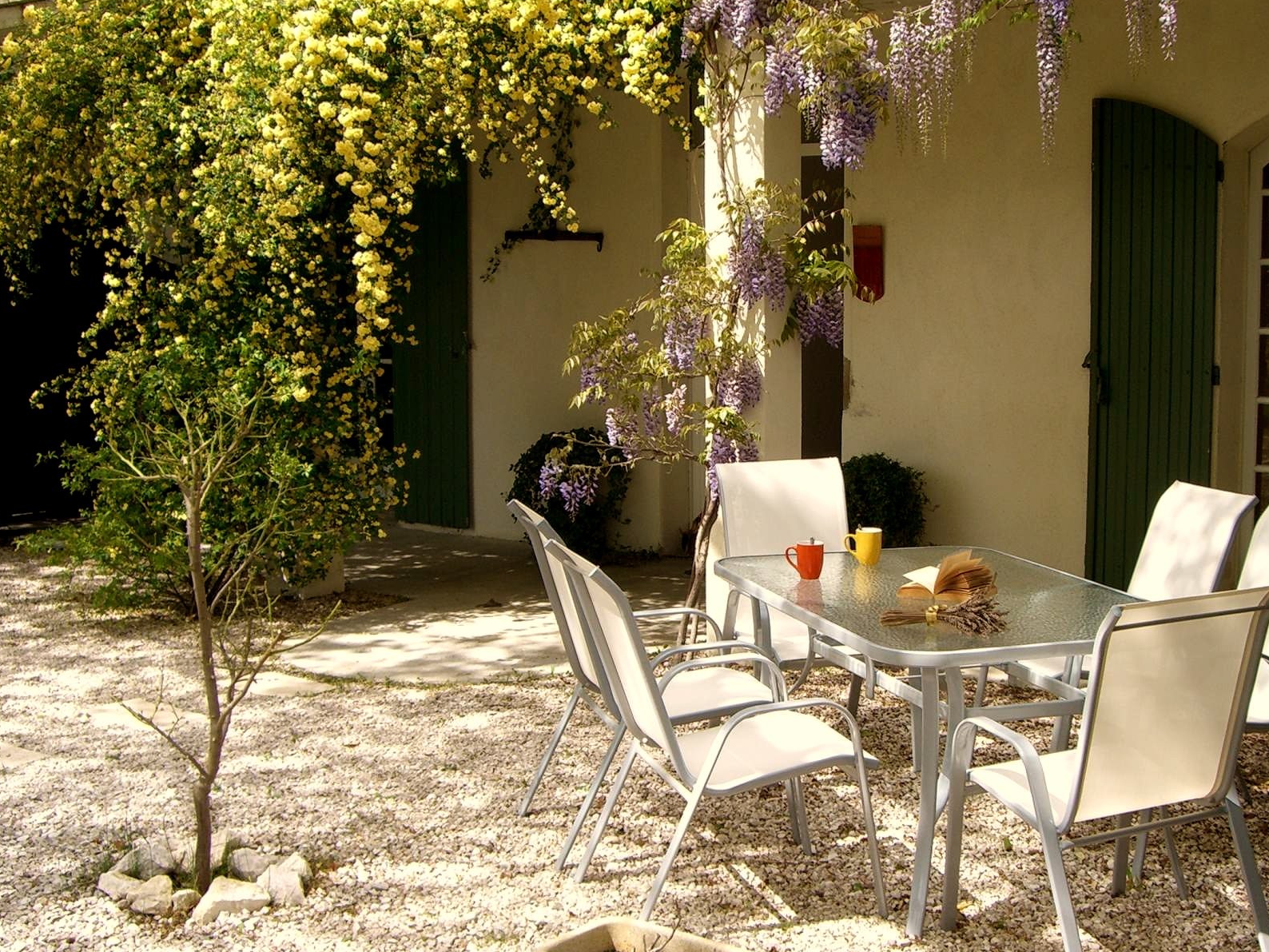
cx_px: 755
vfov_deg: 29.7
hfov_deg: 38.8
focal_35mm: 49
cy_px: 466
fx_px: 1796
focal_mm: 6.2
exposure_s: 1/250
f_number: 4.3
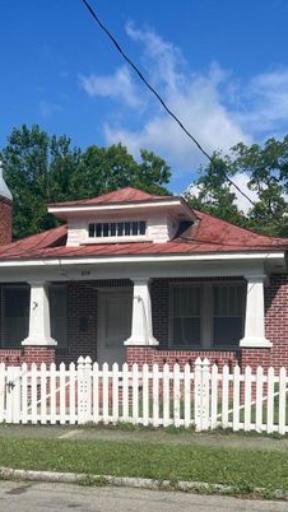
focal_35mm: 47
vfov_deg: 42.9
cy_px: 355
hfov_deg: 25.4
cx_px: 111
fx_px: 638
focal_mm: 5.7
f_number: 1.5
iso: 50
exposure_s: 1/6579
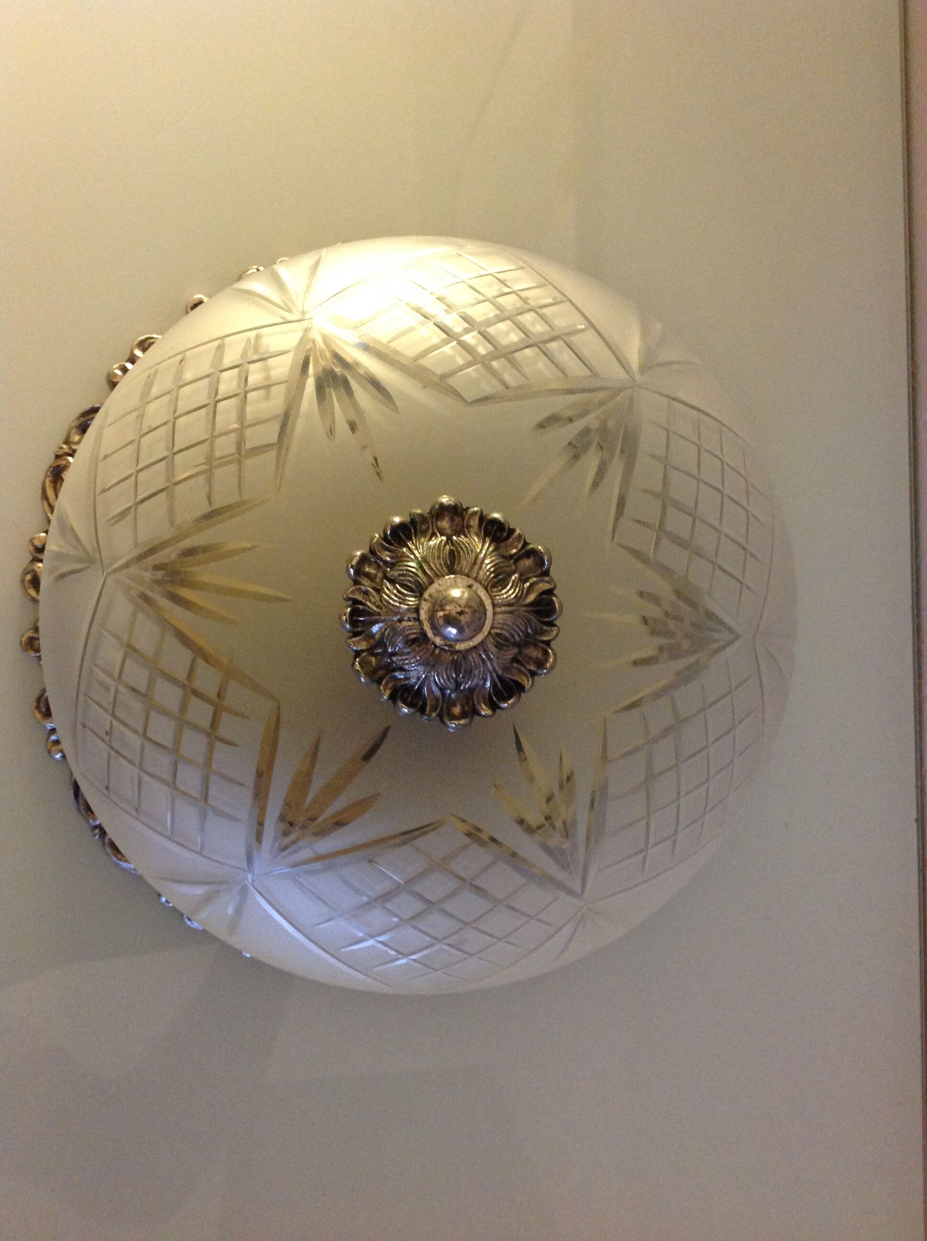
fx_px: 1253
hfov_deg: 40.6
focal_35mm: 35
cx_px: 464
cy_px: 620
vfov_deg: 52.7
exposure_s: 1/15
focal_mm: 4.28
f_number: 2.4
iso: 250
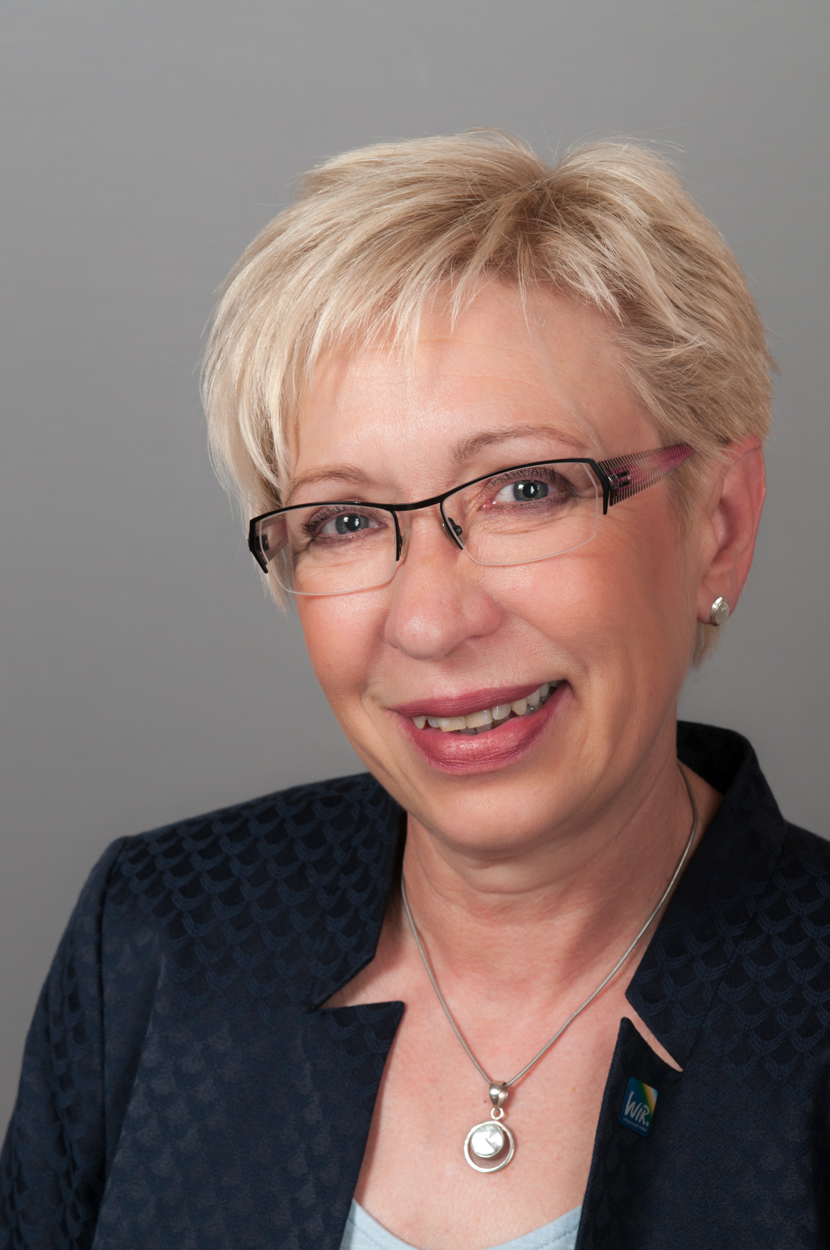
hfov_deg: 13.0
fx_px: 3640
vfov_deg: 19.5
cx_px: 415
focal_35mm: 105
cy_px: 625
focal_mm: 70
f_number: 11
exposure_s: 1/125
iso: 200
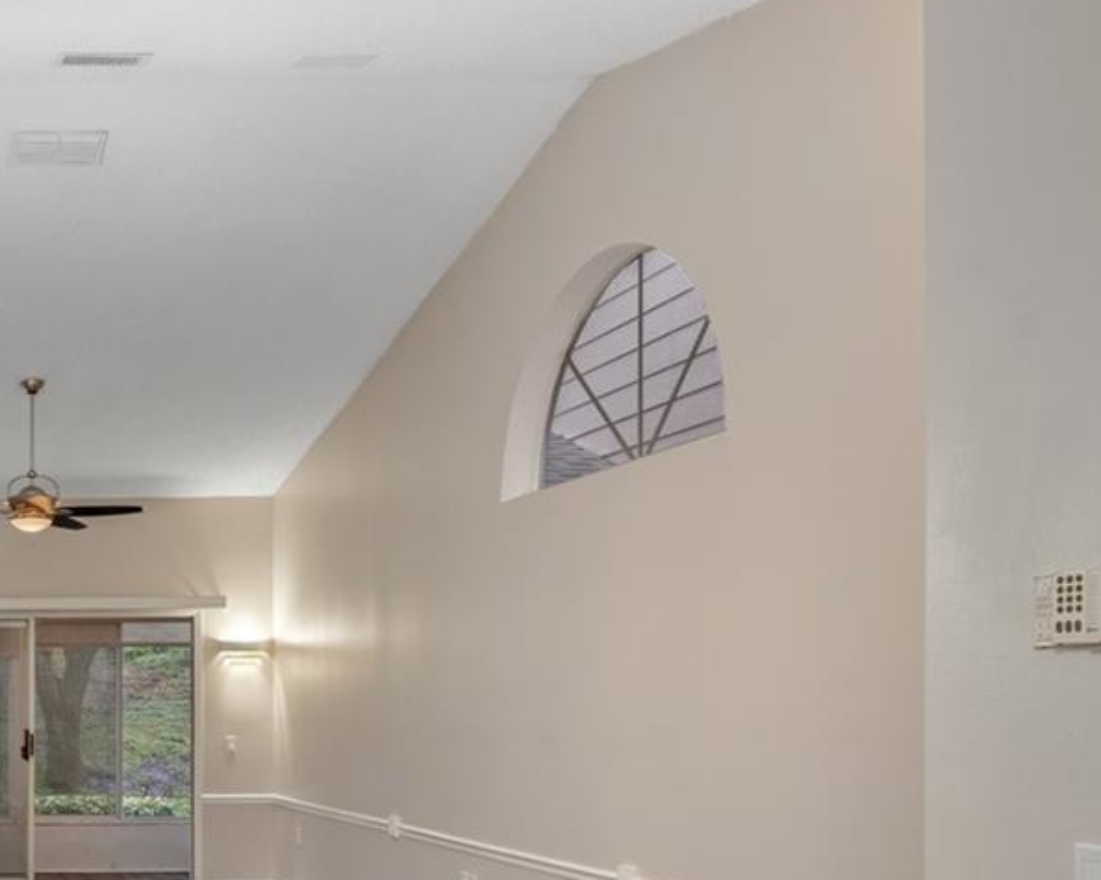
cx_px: -98
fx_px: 1401
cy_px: 704
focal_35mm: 43
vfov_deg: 33.9
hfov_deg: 36.6
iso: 320
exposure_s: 3.2
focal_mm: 17
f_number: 8
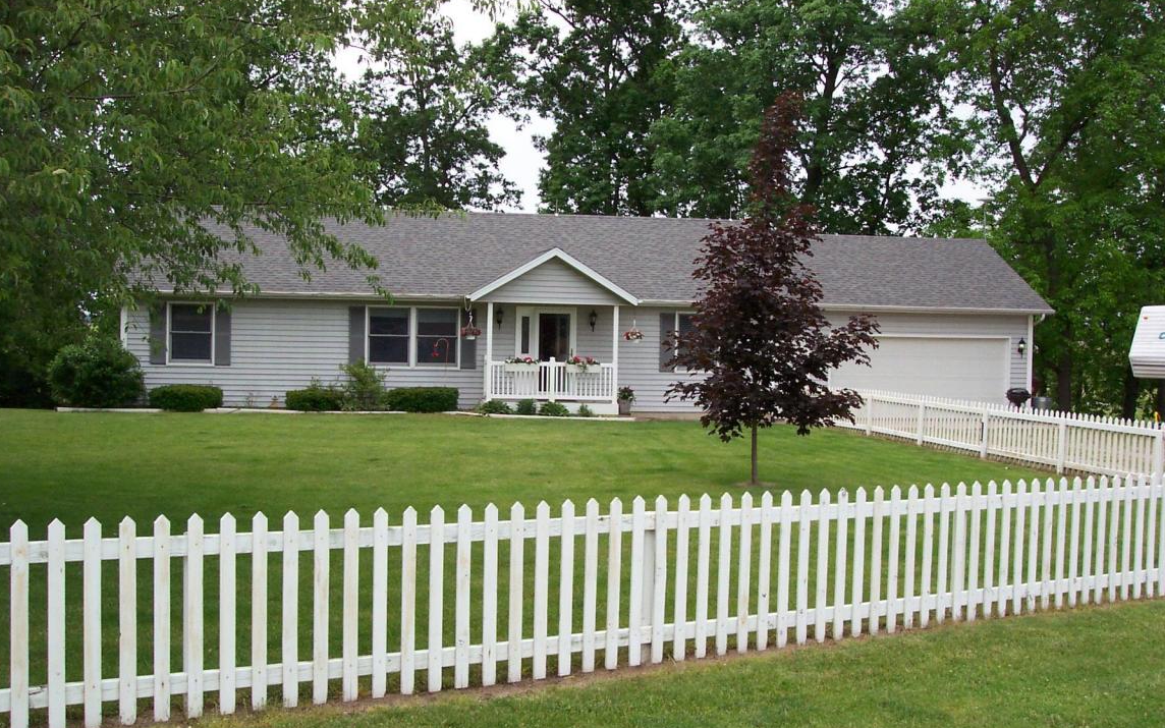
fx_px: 1238
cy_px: 381
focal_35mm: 39
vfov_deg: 32.8
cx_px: 579
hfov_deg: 50.4
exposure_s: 1/350
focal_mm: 8
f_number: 4.8
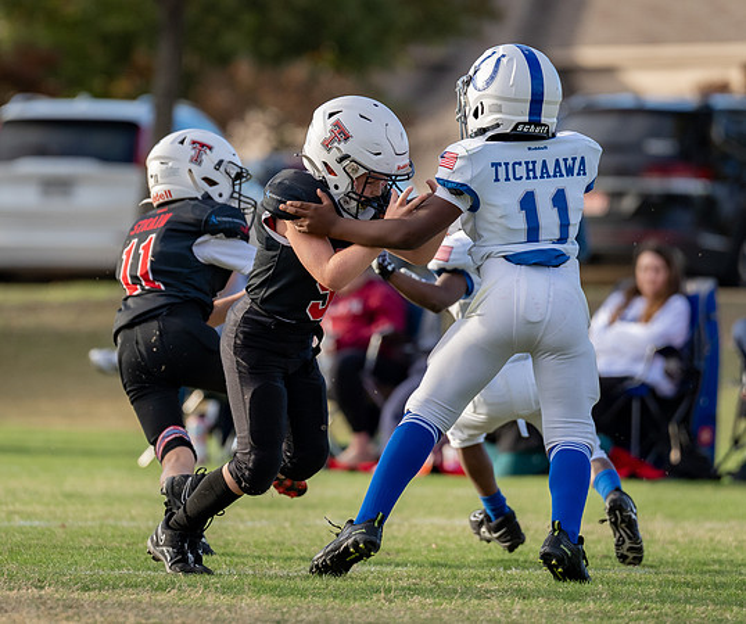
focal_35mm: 476
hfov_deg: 4.0
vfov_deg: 3.3
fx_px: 10691
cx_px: 299
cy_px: 258
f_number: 2.8
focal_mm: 200
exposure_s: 1/1250
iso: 200
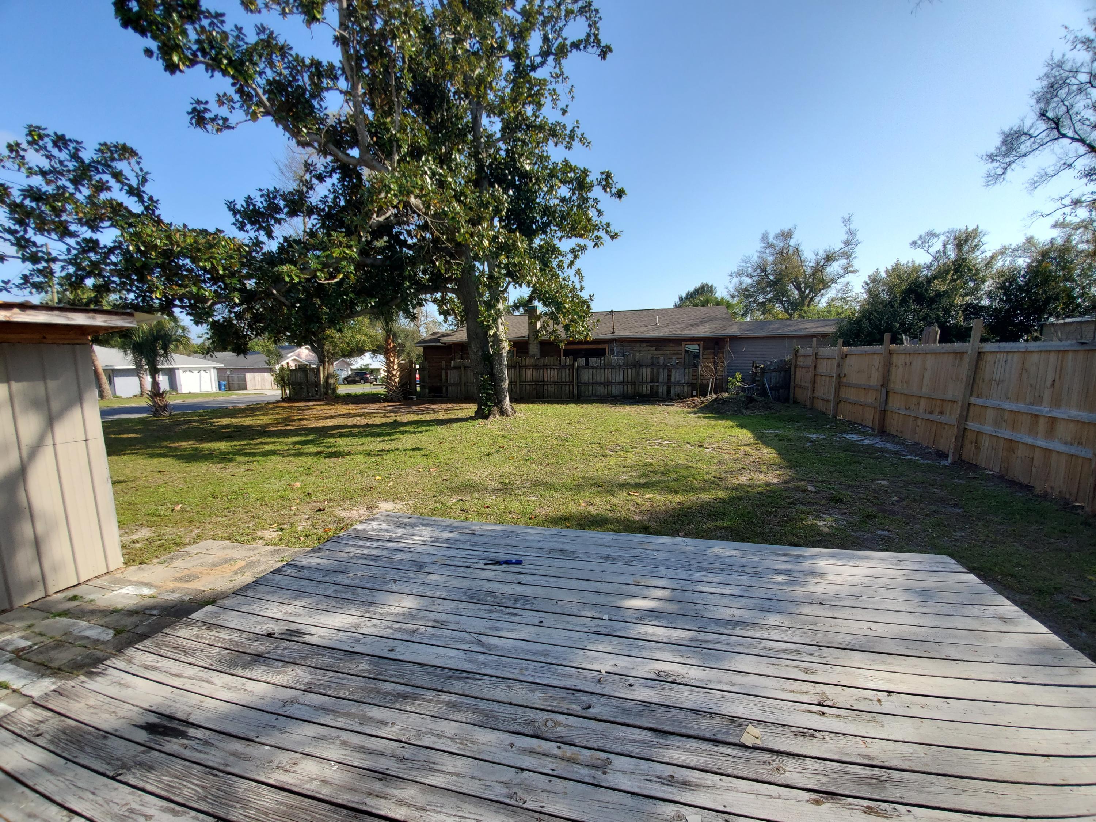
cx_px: 548
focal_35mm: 13
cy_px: 411
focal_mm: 1.8
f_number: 2.2
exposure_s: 1/939
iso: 50
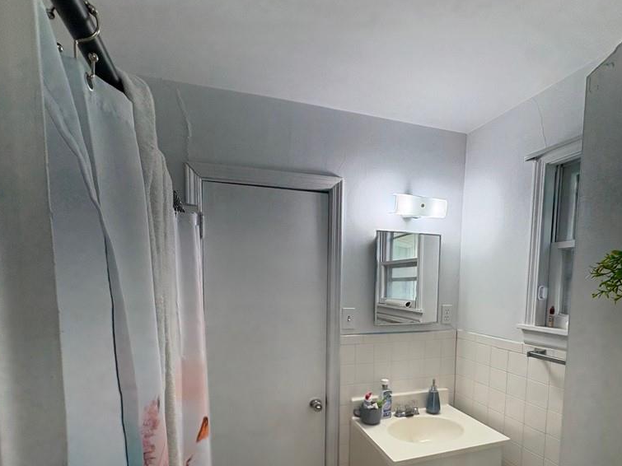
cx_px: 334
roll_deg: -0.6
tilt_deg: -3.9
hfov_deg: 84.5
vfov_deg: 66.9
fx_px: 341
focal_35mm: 19
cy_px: 308
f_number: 2.2
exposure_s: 1/120
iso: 125
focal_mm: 2.22
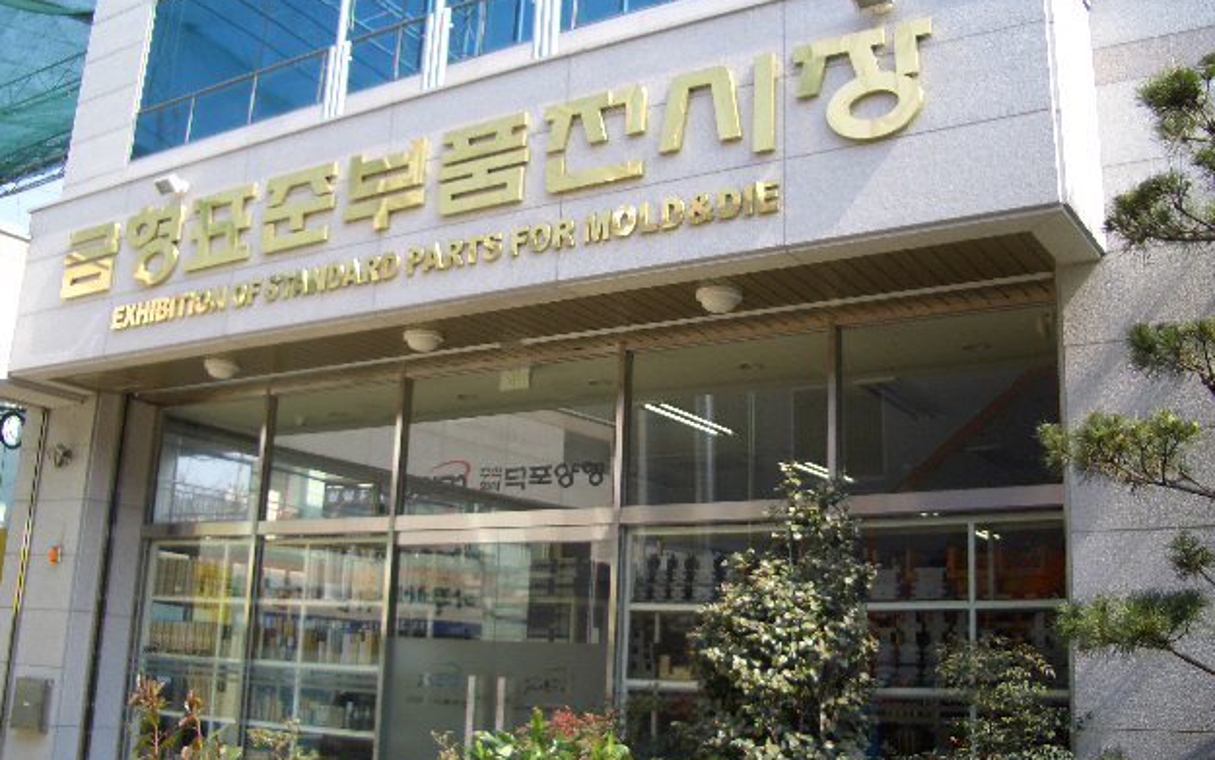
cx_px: 620
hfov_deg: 51.5
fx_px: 1259
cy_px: 348
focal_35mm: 38
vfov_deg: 33.6
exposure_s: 1/320
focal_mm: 5.8
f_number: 2.6
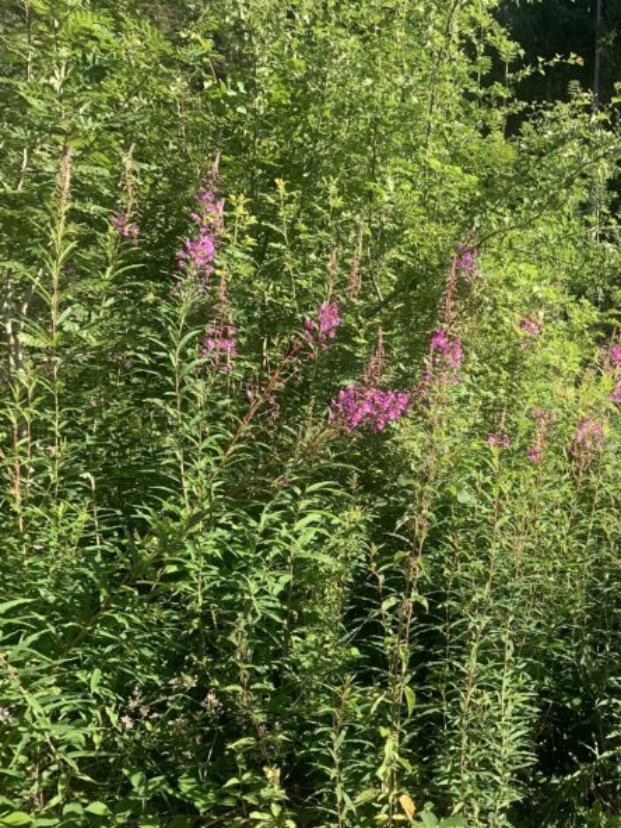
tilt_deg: +2.0
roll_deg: +0.0
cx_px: 701
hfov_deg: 28.8
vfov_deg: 41.9
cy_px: 497
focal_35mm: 45
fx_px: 1076
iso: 25
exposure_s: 1/490
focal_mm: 4.25
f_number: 1.8
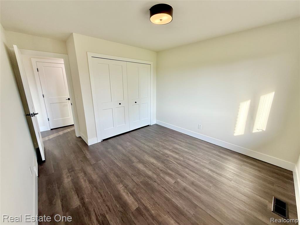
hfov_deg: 102.1
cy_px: 112
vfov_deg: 85.7
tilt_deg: -14.2
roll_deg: +0.2
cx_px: 150
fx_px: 121
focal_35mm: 14
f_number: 2.2
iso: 100
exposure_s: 1/99
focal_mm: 2.22
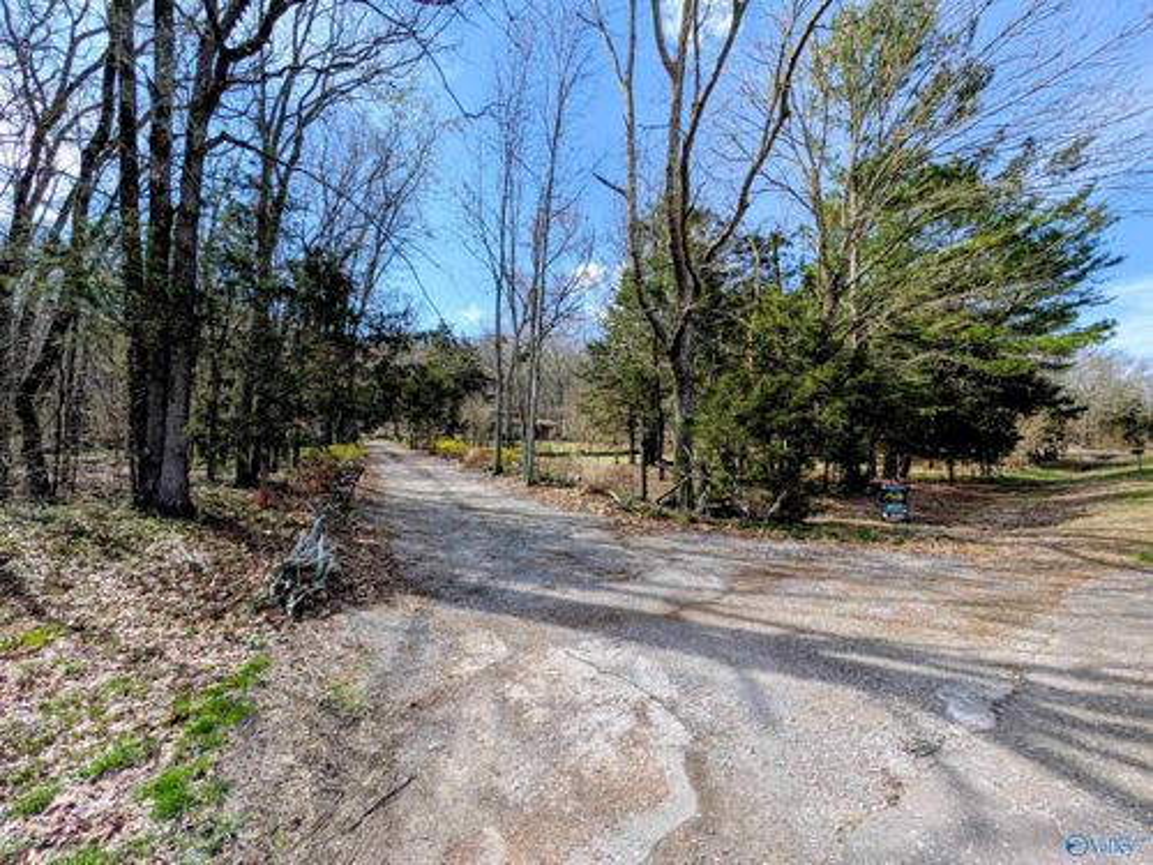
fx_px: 400
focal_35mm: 12
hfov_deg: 110.5
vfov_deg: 94.5
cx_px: 576
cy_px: 432
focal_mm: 2.02
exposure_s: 1/1828
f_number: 1.7
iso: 55
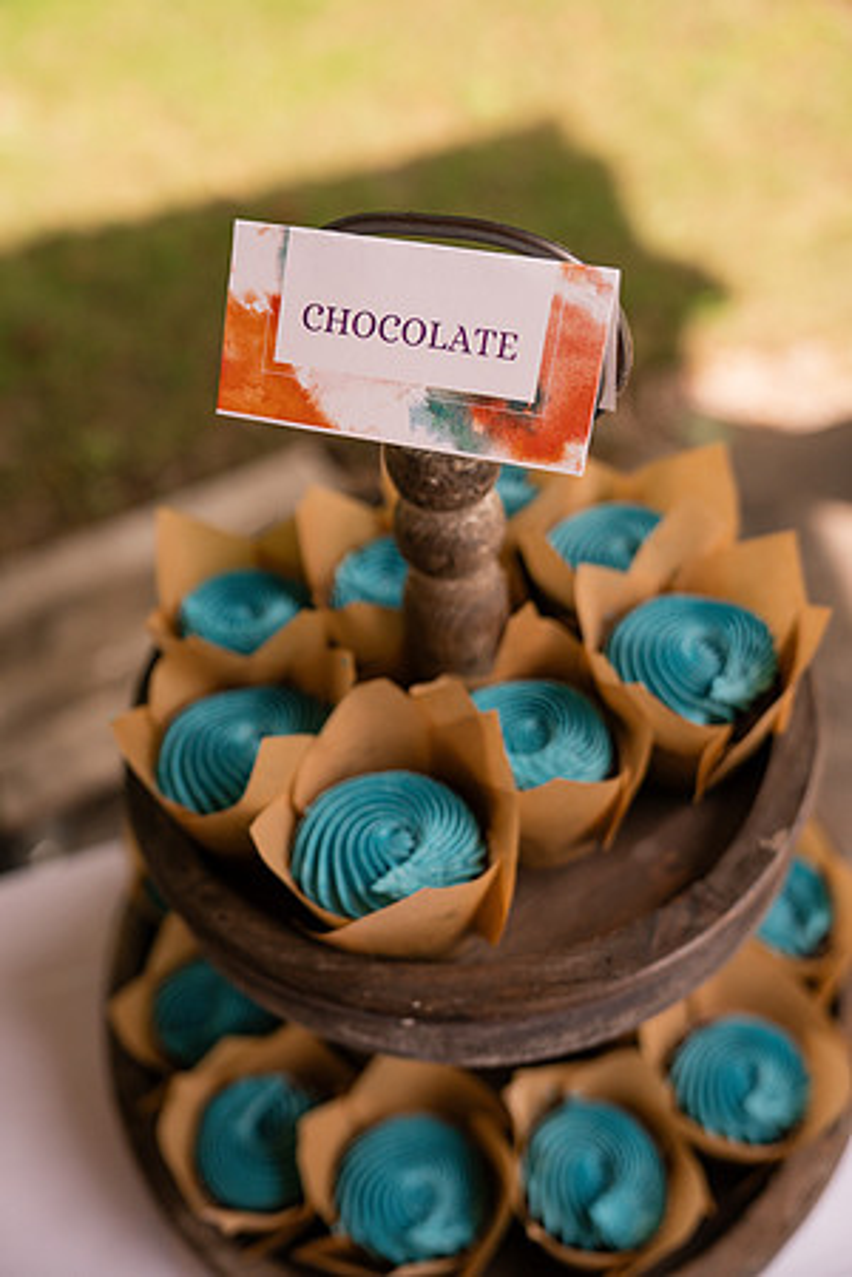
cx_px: 426
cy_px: 638
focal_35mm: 35
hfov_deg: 37.9
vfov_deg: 54.4
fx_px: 1242
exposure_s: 1/1600
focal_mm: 35
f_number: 2.8
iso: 250
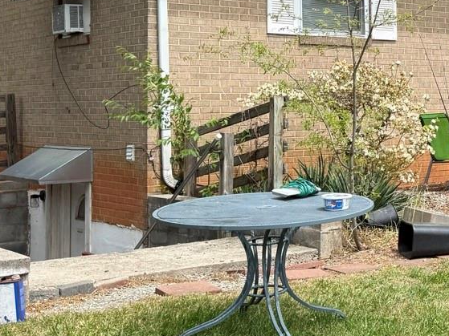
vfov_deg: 25.5
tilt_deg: +2.1
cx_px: 495
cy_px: 14
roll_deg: +0.4
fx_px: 713
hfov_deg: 31.1
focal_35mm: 55
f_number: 1.78
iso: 80
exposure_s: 1/1812
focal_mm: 6.76
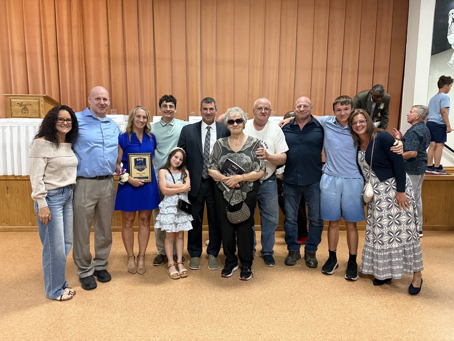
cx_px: 227
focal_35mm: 24
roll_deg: -0.4
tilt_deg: -7.0
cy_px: 170
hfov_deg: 71.6
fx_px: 315
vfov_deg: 56.8
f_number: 1.78
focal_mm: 6.76
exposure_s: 1/60
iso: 500
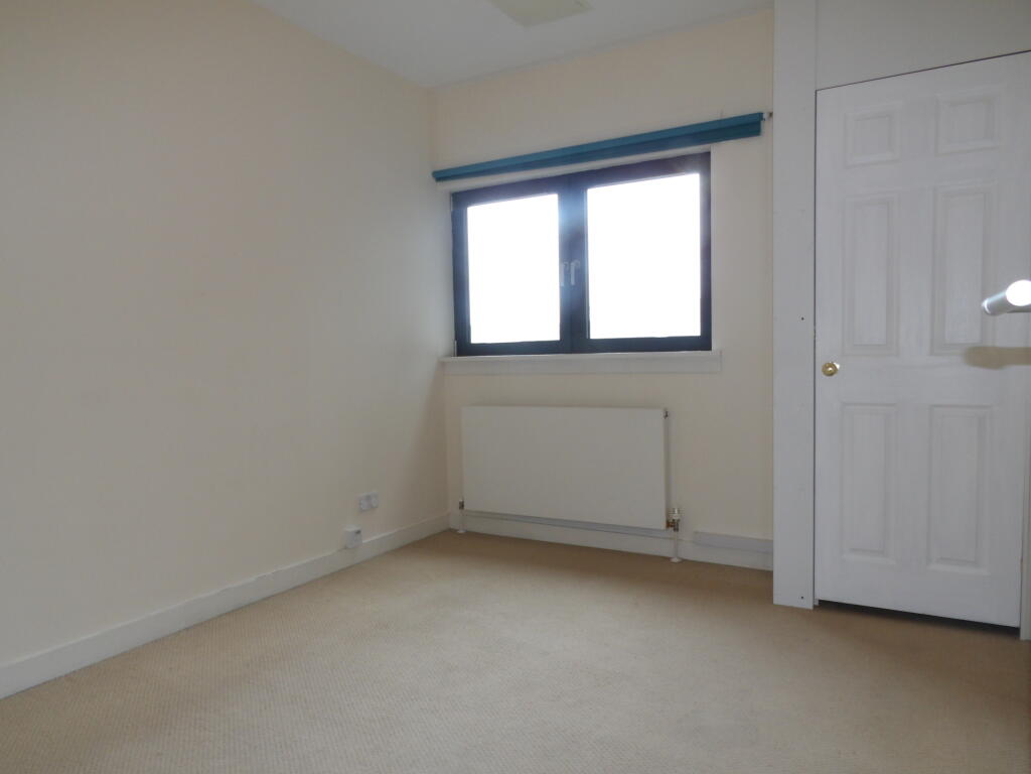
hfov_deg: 71.6
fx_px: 715
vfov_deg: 56.8
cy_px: 387
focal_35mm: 24
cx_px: 516
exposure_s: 1/30
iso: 178
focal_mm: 4.3
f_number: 4.1
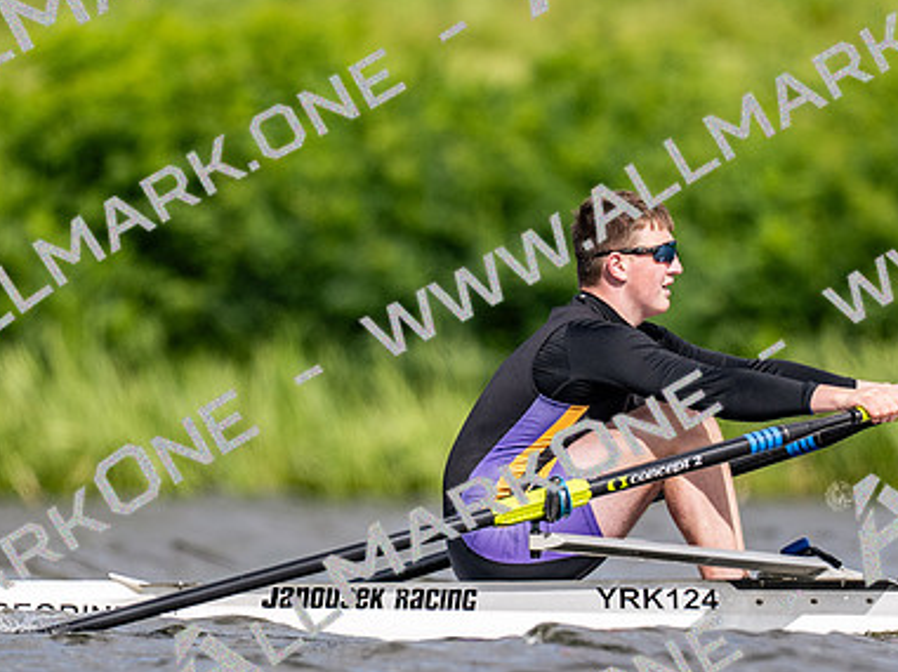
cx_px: 651
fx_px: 34159
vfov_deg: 1.1
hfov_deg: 1.5
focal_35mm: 1318
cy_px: 363
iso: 220
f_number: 4
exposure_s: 1/2500
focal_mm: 600
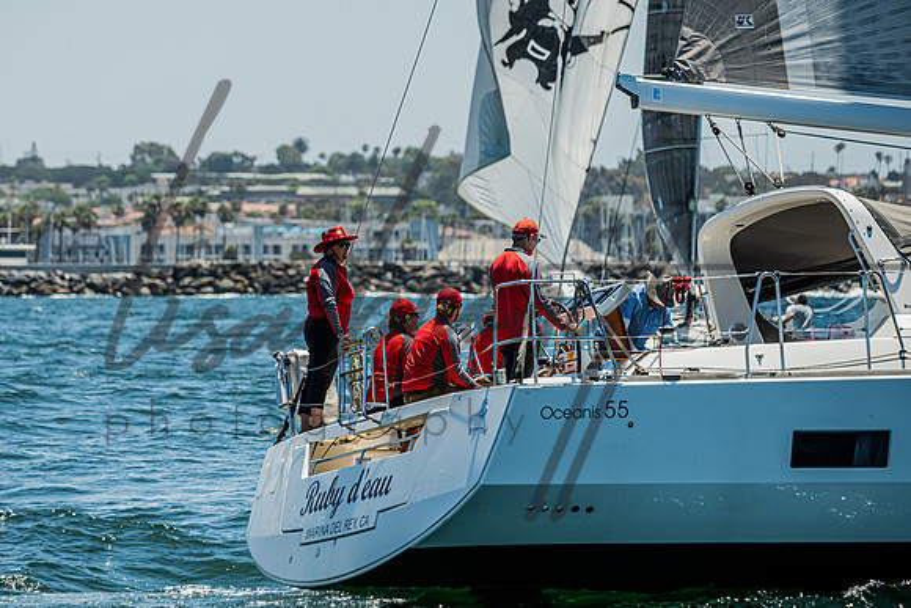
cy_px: 299
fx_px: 6787
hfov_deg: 7.7
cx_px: 333
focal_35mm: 268
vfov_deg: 5.1
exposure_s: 1/1250
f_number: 5.6
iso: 320
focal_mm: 210
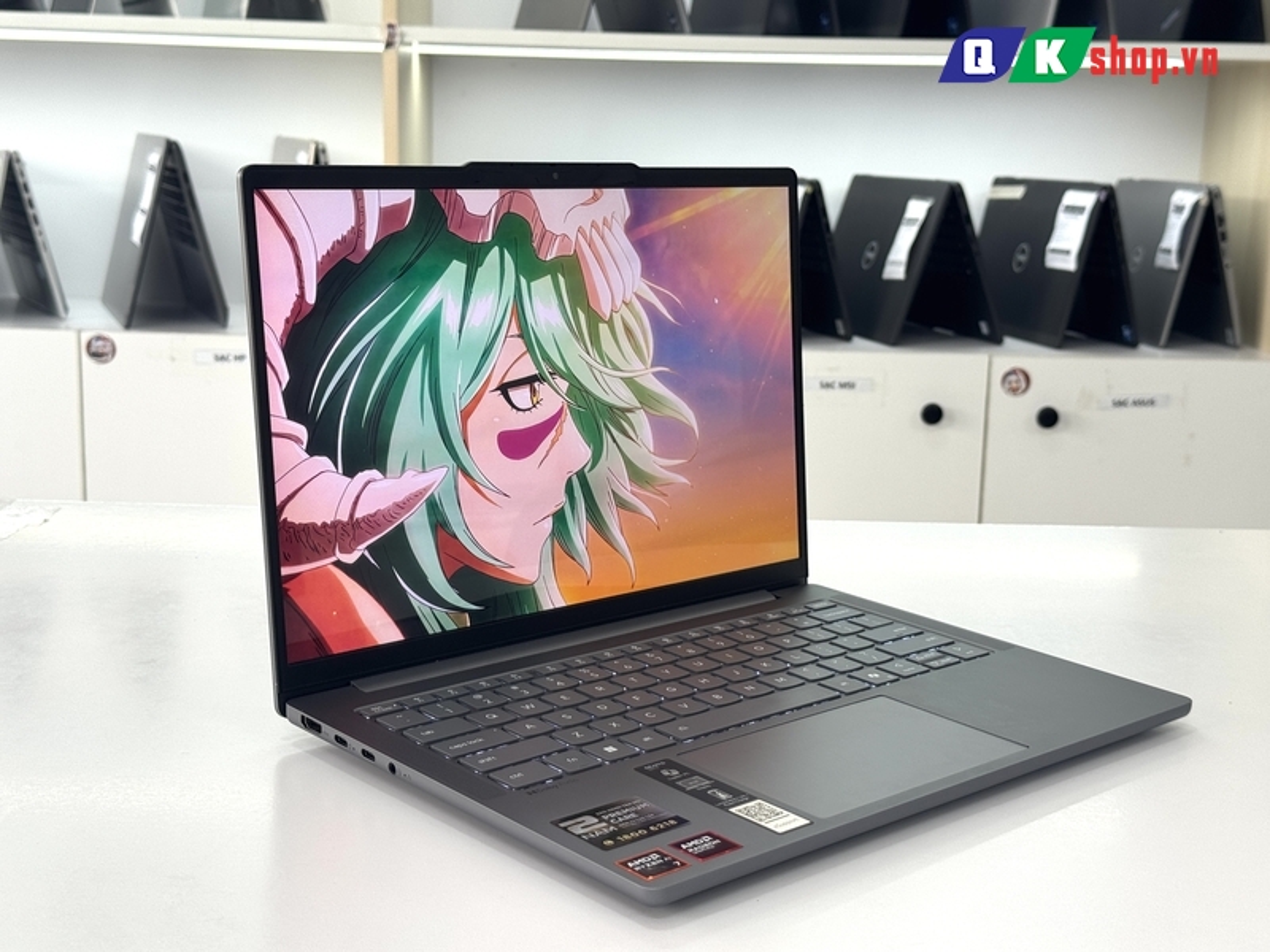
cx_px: 635
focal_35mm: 48
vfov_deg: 30.3
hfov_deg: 39.7
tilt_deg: -11.9
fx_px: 1761
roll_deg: -0.6
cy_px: 476
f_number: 1.78
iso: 64
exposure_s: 1/151
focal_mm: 6.76
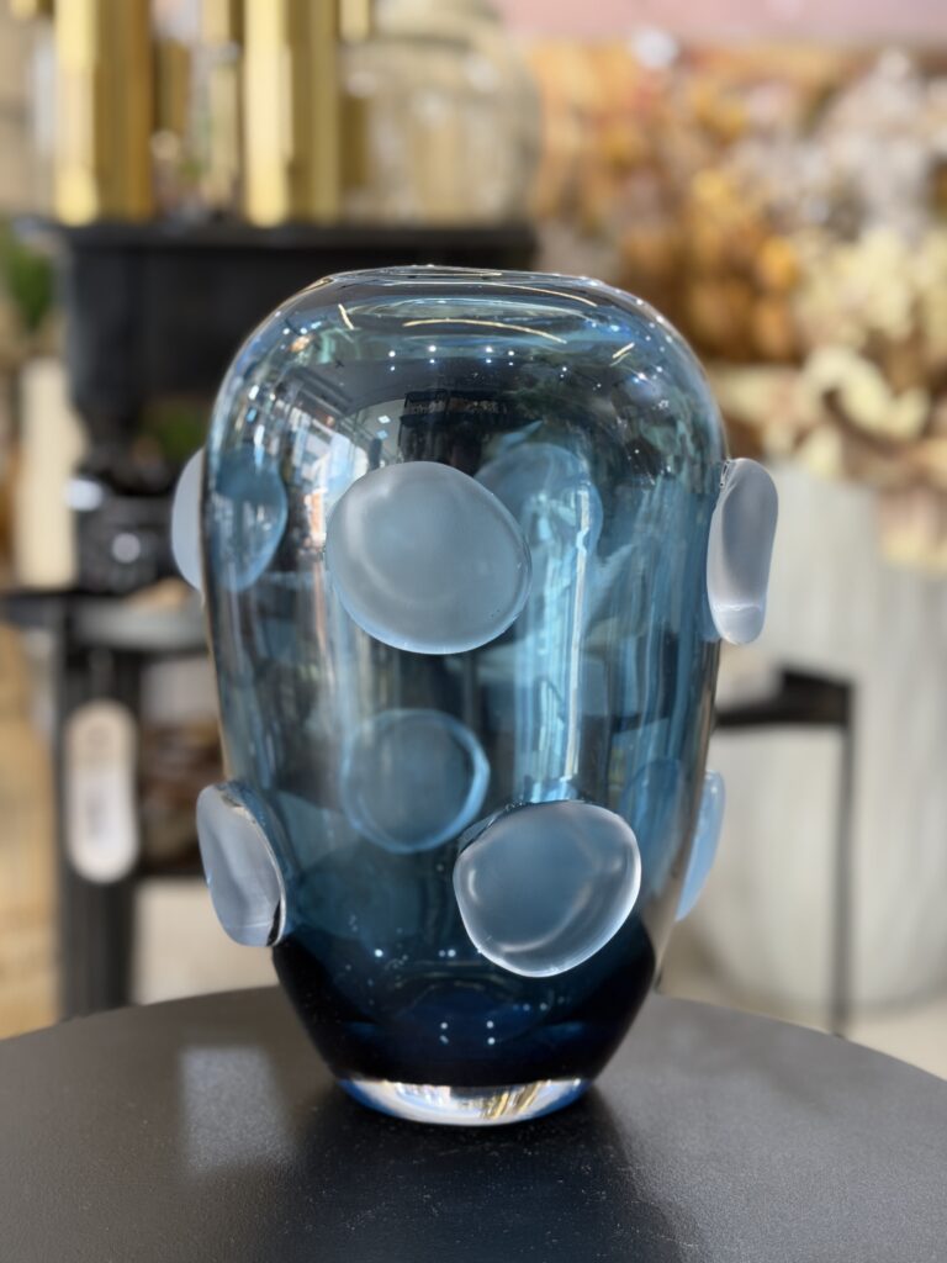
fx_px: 1751
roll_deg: -1.3
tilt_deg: -5.5
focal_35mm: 48
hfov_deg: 30.3
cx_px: 474
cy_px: 632
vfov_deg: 39.7
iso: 160
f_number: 1.78
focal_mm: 6.76
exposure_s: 1/60
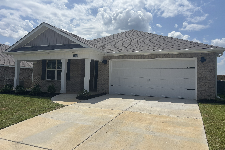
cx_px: 111
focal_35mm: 28
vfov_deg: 46.4
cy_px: 69
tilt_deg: +3.4
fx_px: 175
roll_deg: -1.5
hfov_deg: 65.5
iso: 50
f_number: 1.6
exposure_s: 1/7692
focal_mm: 5.96
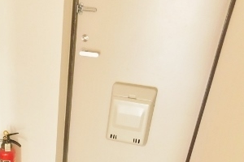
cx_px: 50
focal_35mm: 51
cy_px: 188
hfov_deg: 37.5
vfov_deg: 24.3
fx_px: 346
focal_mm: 4
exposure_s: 1/8
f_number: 3
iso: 400
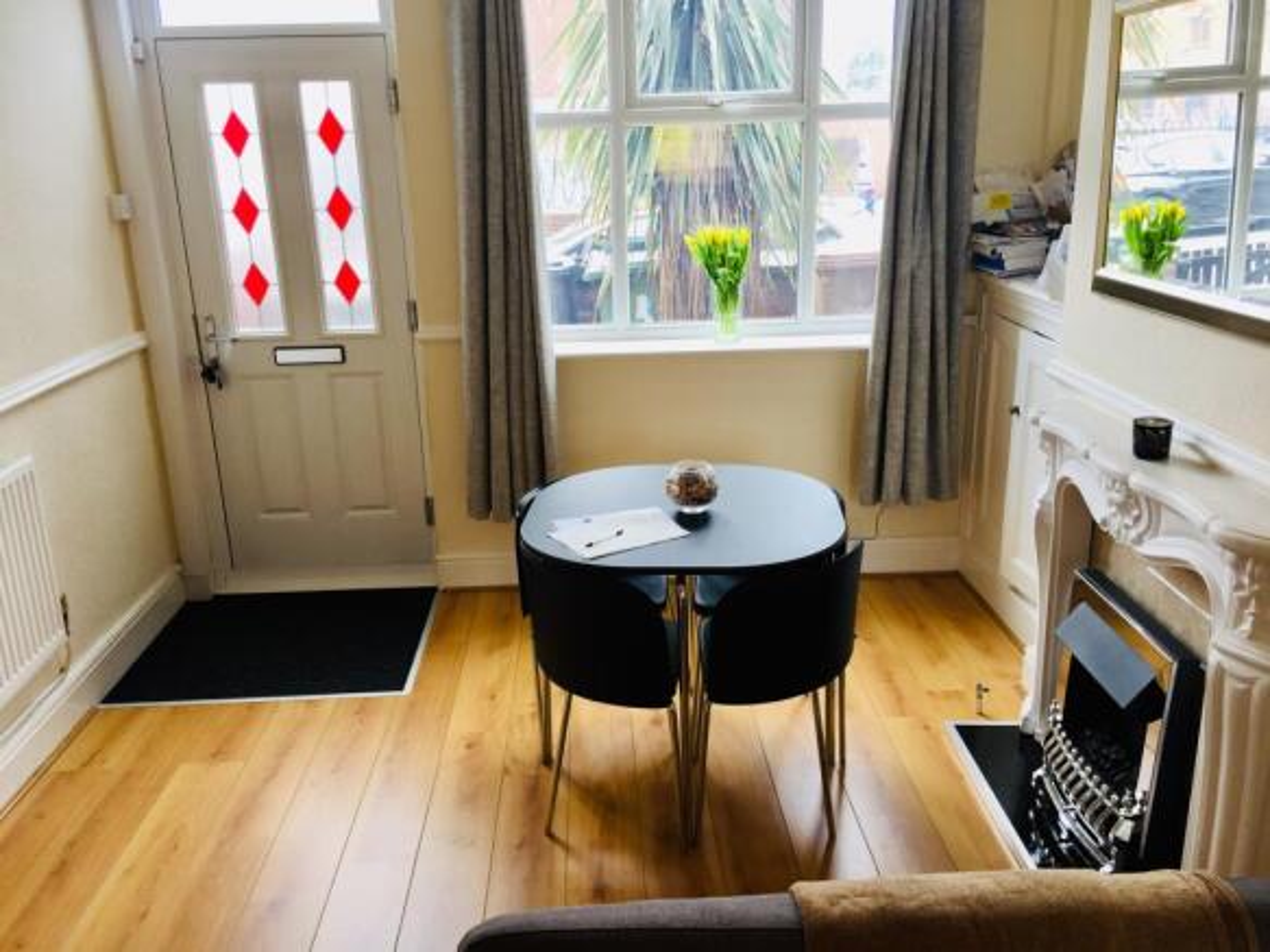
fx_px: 1064
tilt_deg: -16.5
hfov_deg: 61.7
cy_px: 476
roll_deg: +0.8
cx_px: 635
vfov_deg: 48.2
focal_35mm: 29
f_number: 2.2
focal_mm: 4.15
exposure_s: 1/50
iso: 40
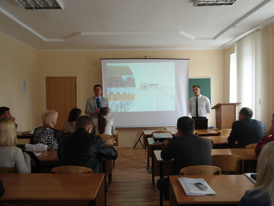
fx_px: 245
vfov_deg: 45.4
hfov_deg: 58.4
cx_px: 137
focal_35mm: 31
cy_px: 103
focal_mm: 5.6
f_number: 3
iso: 80
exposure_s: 1/40
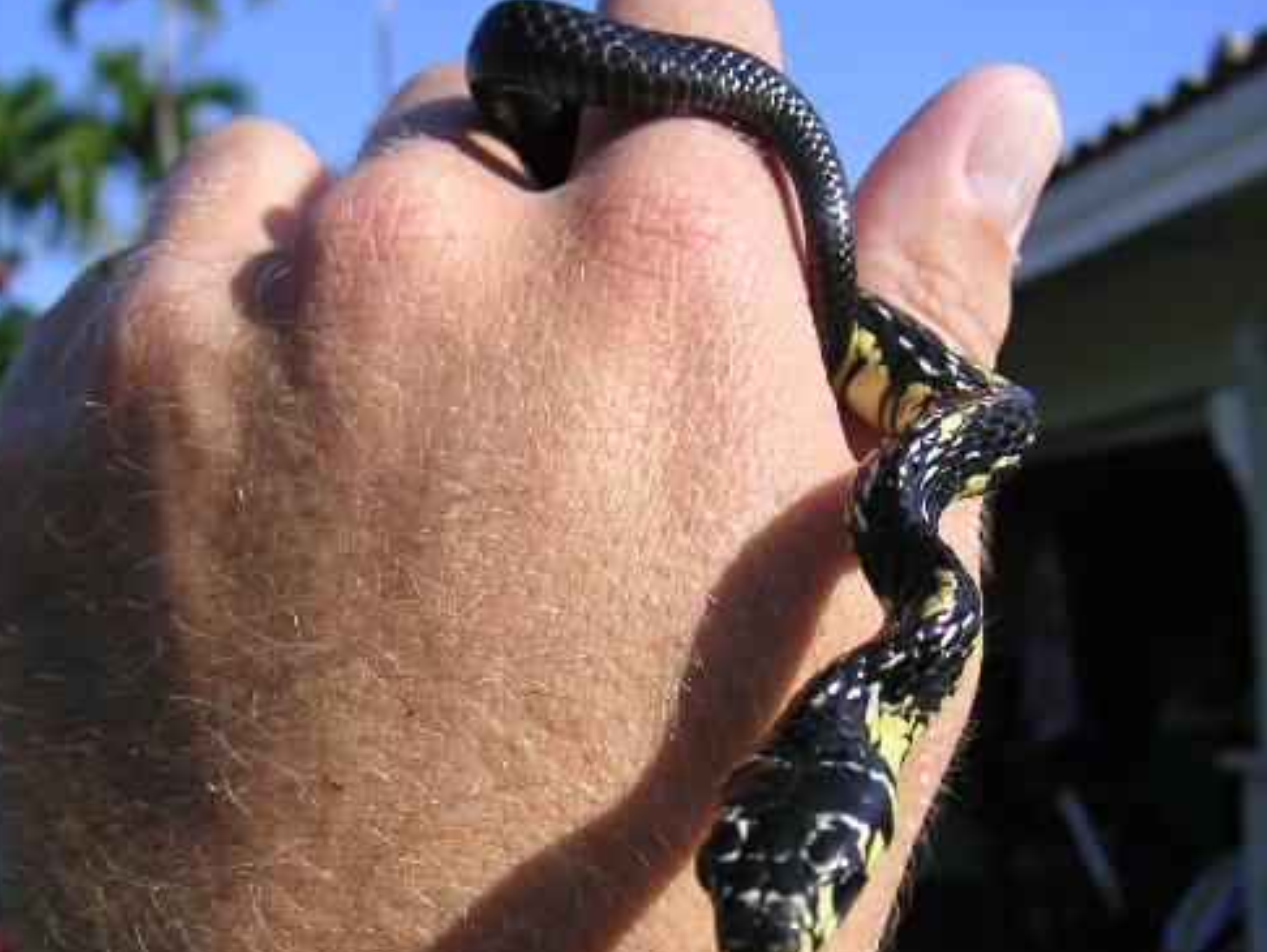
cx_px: 607
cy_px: 553
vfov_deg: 29.1
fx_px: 1831
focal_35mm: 50
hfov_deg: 38.2
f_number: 2.8
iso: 50
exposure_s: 1/750
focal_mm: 6
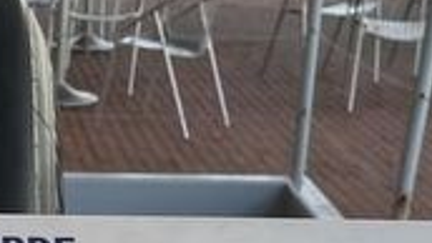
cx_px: -118
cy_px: 539
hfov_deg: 15.5
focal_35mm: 132
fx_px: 1513
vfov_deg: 8.6
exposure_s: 1/427
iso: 50
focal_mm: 5.1
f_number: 1.6
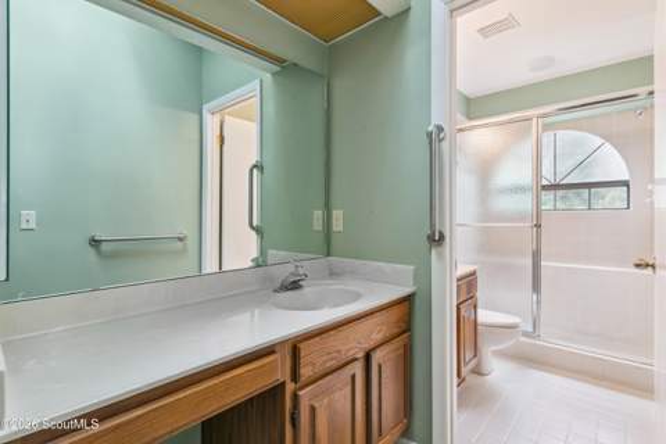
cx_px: 333
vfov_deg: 70.4
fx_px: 314
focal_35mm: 17
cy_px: 222
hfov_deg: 93.3
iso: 250
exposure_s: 1/1.67
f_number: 8
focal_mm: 17
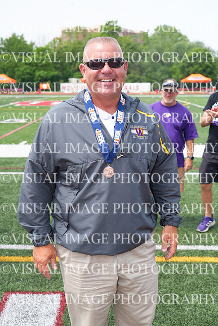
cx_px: 109
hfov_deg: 29.3
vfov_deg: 42.7
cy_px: 163
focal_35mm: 46
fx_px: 418
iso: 100
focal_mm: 46
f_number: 5.6
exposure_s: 1/200
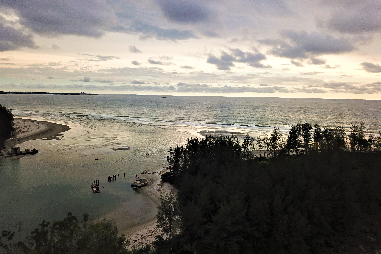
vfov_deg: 46.4
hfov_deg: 65.5
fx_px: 296
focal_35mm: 28
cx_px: 188
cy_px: 132
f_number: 2.2
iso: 100
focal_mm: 4.73
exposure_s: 1/308
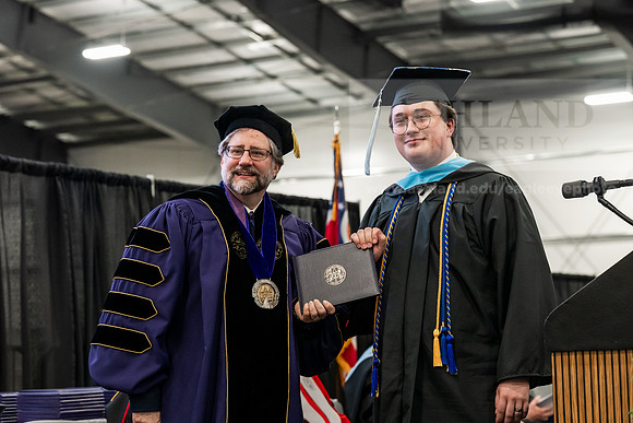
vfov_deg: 15.9
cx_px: 316
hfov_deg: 23.6
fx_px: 1512
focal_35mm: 86
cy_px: 212
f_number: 4.5
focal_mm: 86
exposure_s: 1/200
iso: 4000
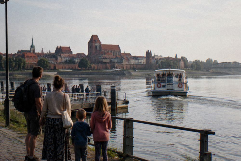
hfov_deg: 48.5
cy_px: 80
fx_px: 268
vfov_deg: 33.4
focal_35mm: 40
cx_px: 120
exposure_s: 1/250
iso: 160
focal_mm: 40
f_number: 11
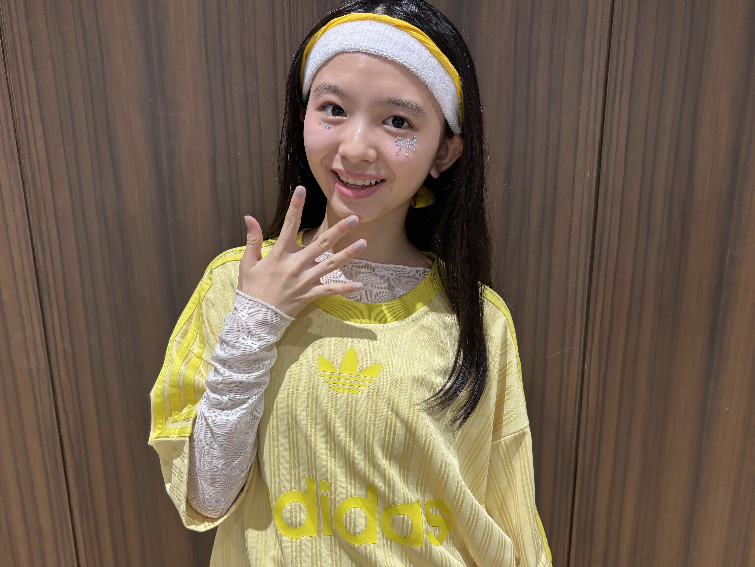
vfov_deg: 53.1
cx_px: 378
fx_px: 567
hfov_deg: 67.3
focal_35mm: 26
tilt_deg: -17.0
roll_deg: +0.8
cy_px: 284
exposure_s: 1/50
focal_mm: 5.96
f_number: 1.6
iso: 80
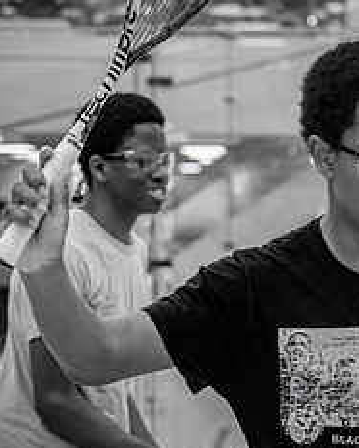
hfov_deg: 14.2
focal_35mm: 108
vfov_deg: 17.7
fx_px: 1432
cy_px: 310
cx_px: 295
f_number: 2.8
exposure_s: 1/320
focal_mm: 46
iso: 1600
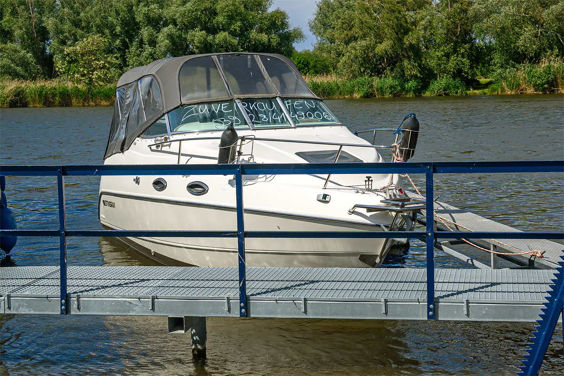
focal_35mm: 54
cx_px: 282
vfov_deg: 25.1
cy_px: 188
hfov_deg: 36.9
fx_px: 846
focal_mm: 36
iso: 200
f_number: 7.1
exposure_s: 1/2000
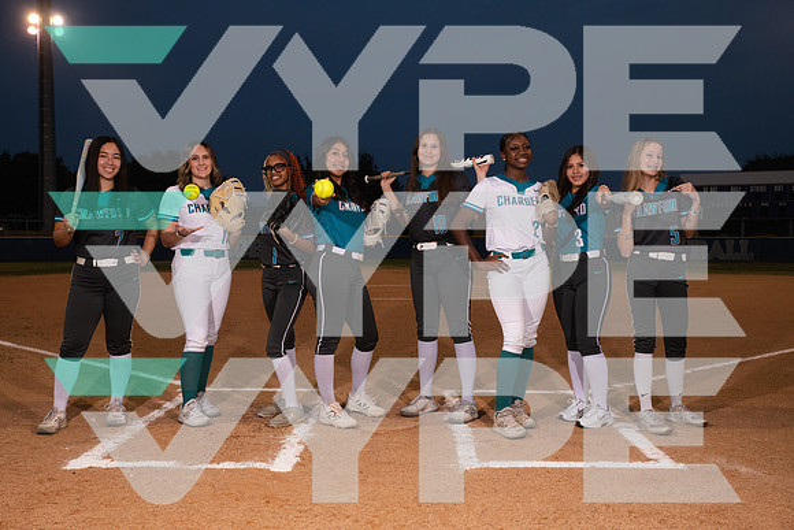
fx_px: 882
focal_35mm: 40
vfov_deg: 33.4
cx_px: 397
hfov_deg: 48.4
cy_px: 265
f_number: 6.3
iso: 500
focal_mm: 40
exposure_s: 1/320
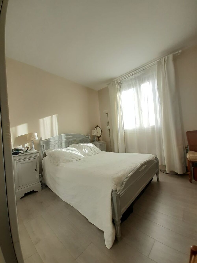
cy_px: 132
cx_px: 98
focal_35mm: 13
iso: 64
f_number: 2.2
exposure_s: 1/100
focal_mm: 1.13
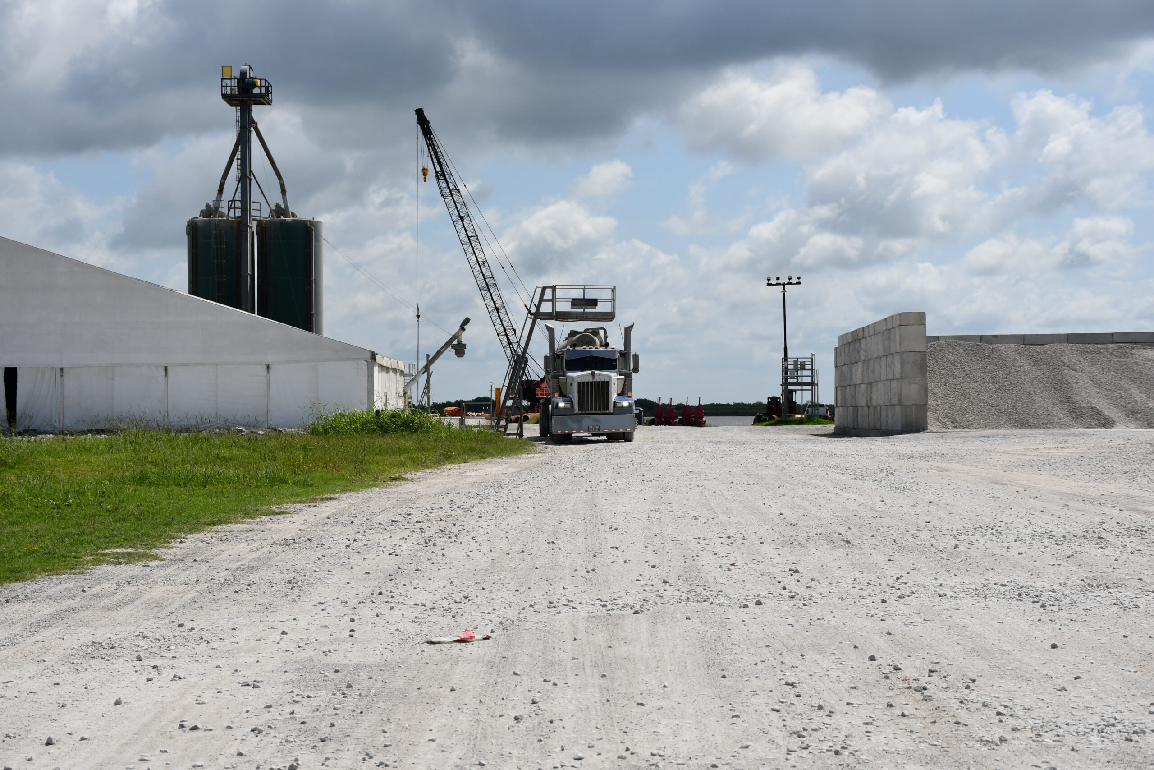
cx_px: 577
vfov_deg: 23.8
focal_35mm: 57
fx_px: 1827
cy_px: 385
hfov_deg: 35.1
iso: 250
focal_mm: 38
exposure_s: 1/2000
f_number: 8
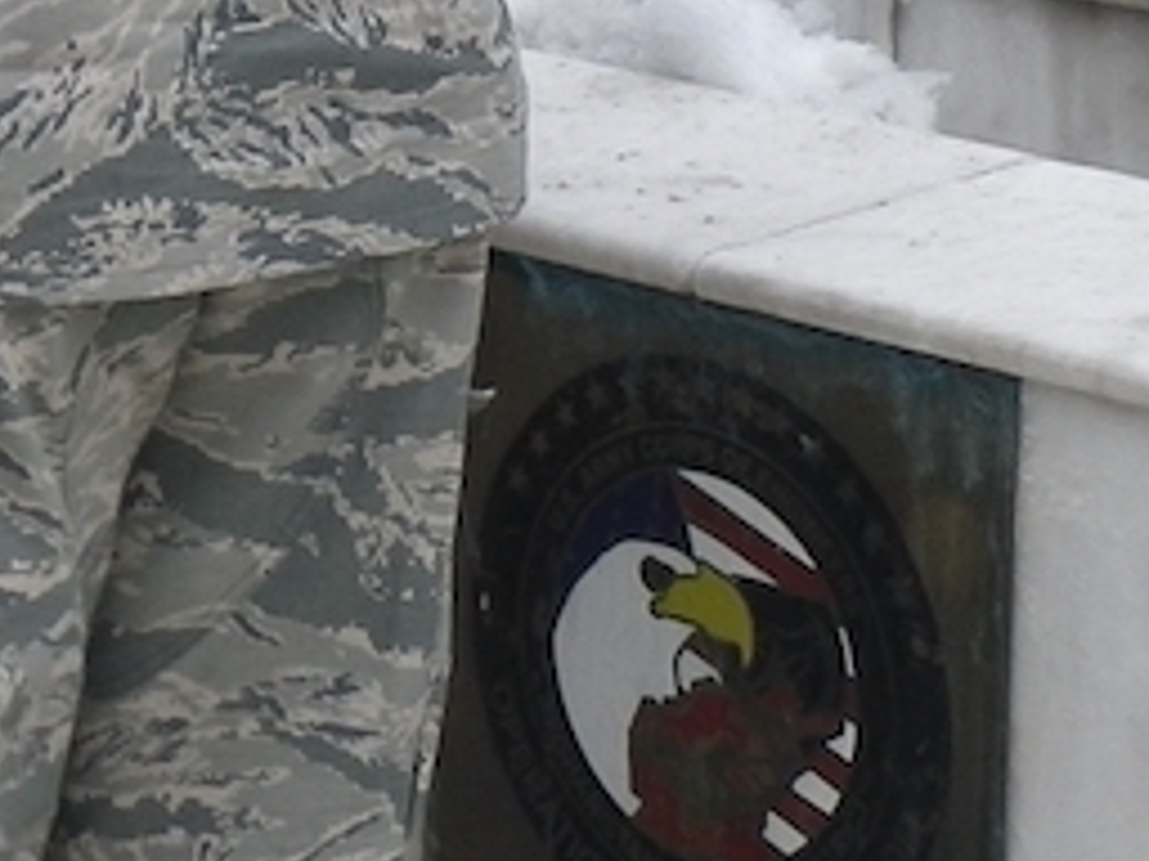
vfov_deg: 7.0
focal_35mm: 210
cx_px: -1019
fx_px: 6970
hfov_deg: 9.0
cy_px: -22
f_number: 4.2
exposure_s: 1/125
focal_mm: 7.5
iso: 80
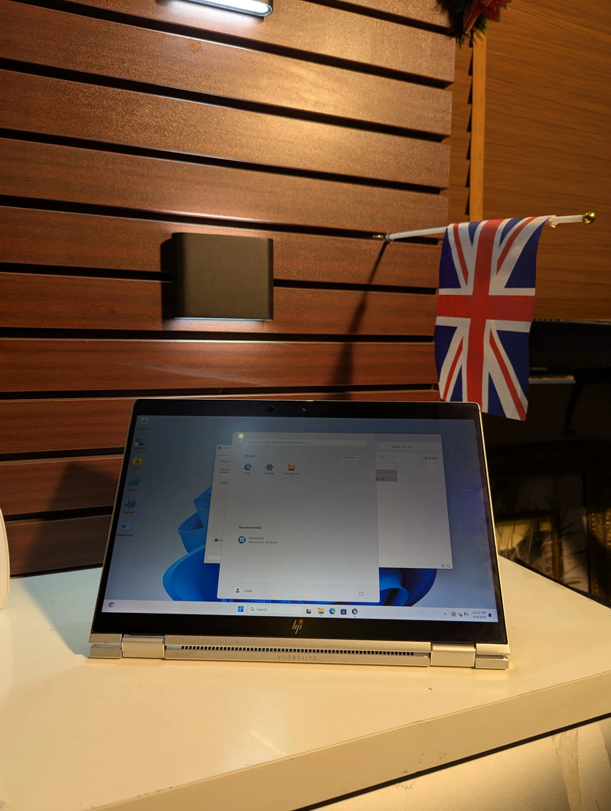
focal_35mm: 24
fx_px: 563
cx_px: 306
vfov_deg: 71.5
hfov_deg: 56.9
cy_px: 406
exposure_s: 1/100
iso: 50
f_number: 1.85
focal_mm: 6.81
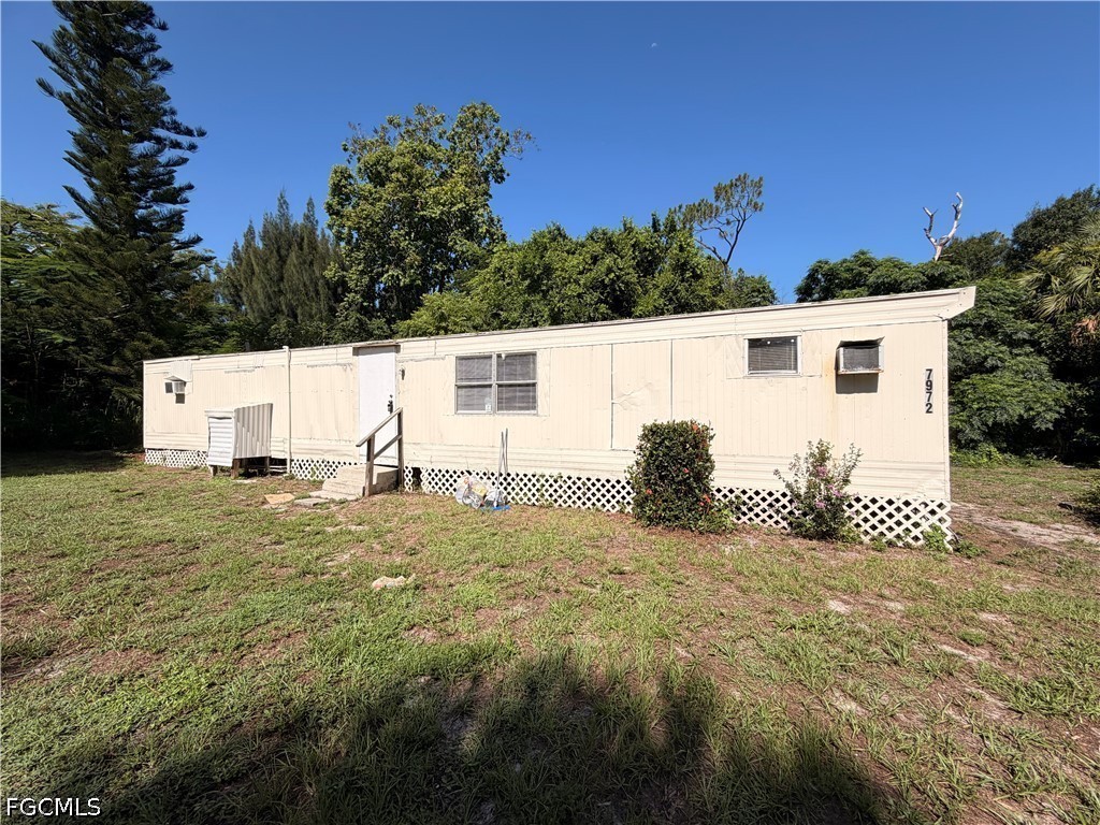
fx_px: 445
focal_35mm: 14
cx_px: 550
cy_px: 412
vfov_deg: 85.7
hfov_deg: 102.1
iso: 20
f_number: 2.2
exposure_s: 1/1189
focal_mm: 2.22
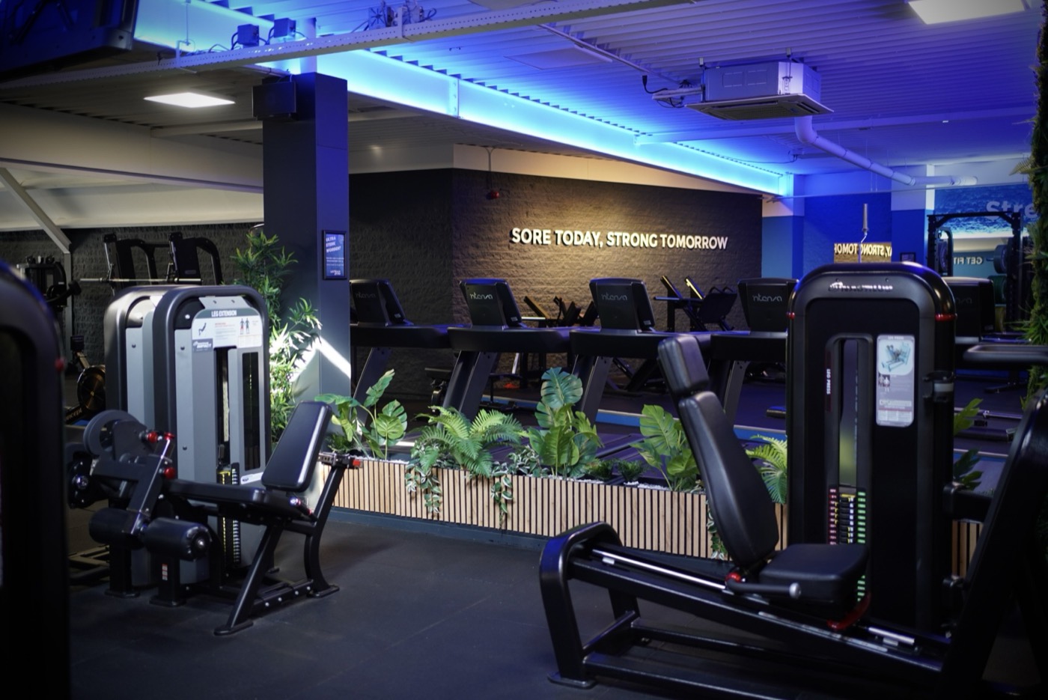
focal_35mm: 35
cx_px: 524
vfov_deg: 37.9
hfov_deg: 54.4
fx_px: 1019
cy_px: 350
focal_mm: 35
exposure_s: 1/50
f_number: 1.8
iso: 400
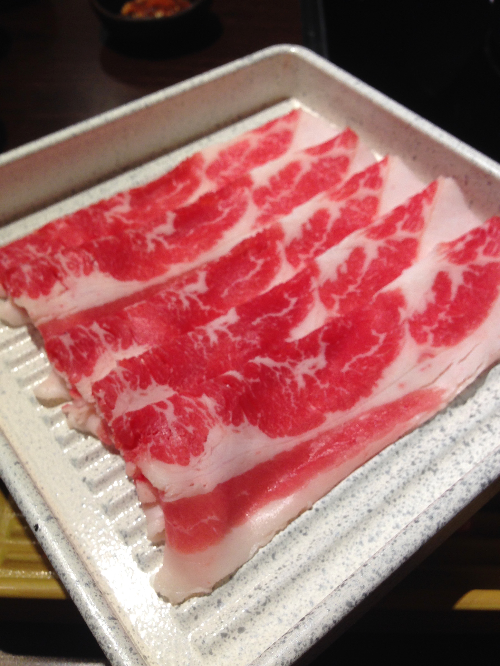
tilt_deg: -50.1
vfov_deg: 55.4
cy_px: 333
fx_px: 636
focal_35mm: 33
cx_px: 250
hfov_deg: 42.9
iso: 50
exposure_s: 1/24
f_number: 2.4
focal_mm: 4.12
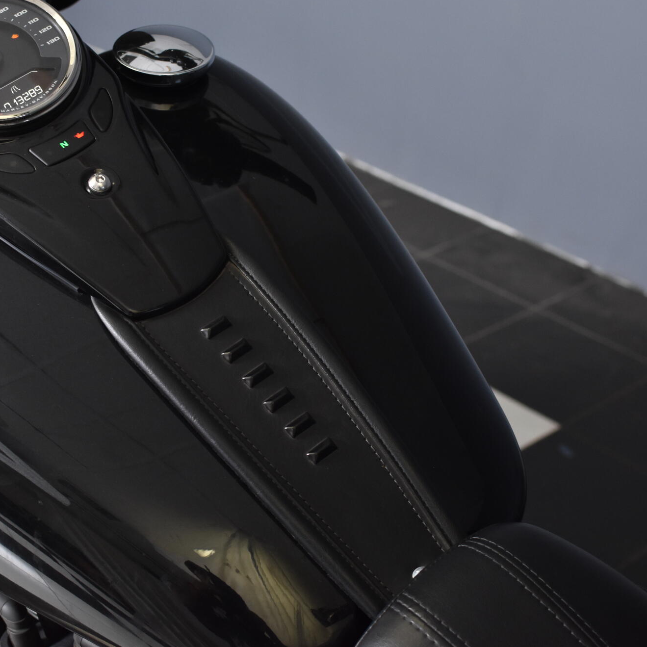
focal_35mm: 68
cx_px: 219
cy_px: 324
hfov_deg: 25.4
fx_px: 1430
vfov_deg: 25.5
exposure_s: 1/160
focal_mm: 35
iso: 800
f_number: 4.5
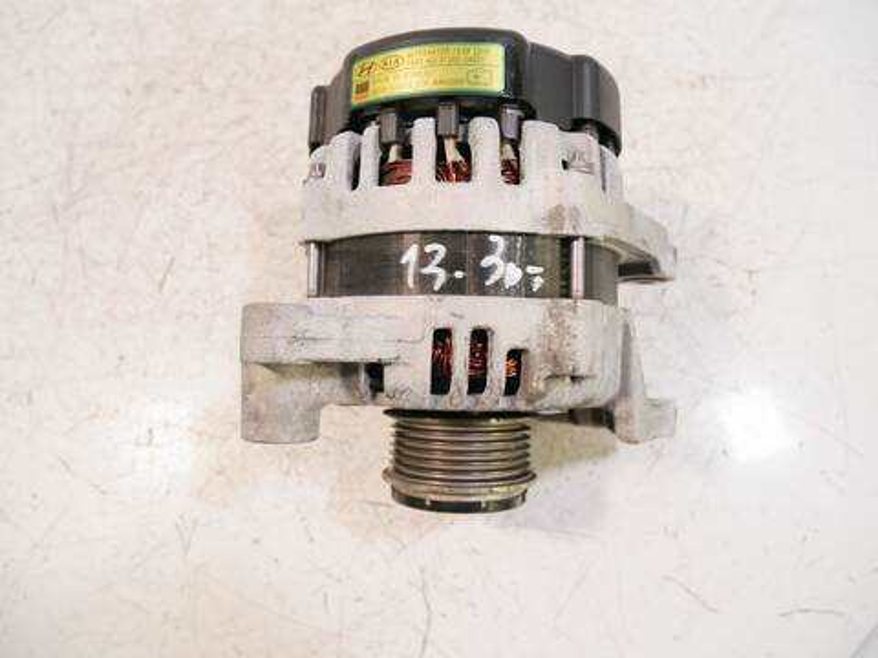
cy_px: 329
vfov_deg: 56.8
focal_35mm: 24
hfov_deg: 71.6
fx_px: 609
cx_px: 439
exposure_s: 1/60
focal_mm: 12
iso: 250
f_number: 3.5
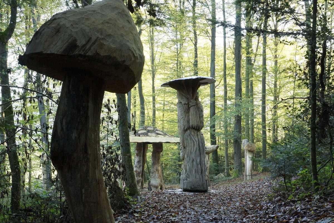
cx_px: 167
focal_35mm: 52
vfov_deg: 25.8
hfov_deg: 37.9
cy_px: 112
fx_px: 487
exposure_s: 1/40
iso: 1600
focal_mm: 35
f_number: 10
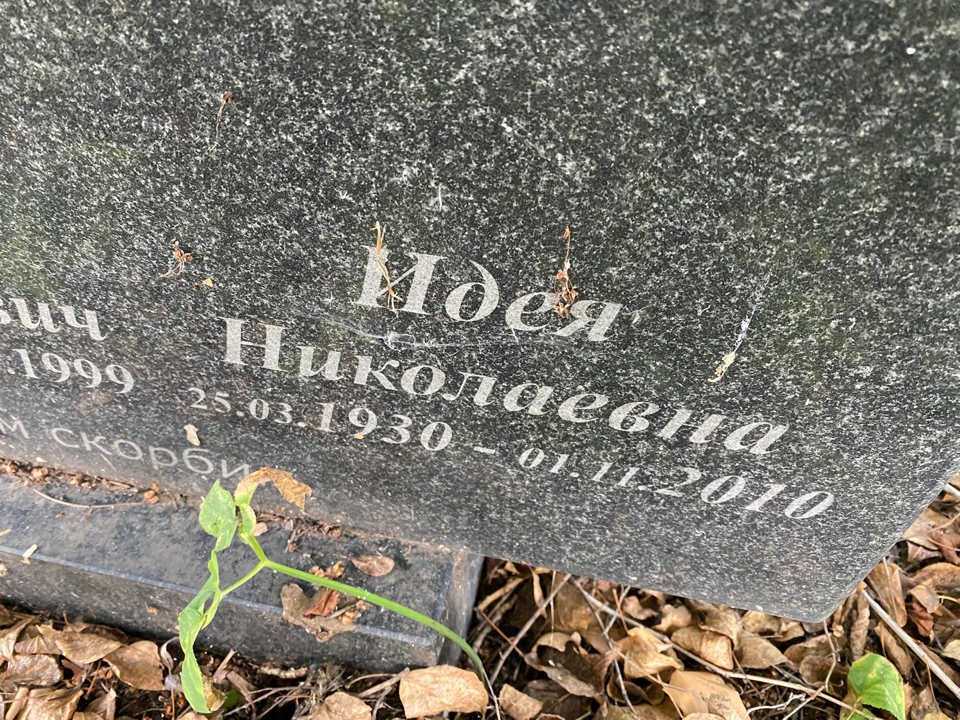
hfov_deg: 67.3
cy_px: 360
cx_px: 480
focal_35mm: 26
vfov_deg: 53.1
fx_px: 721
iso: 500
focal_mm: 4.25
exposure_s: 1/60
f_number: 1.8
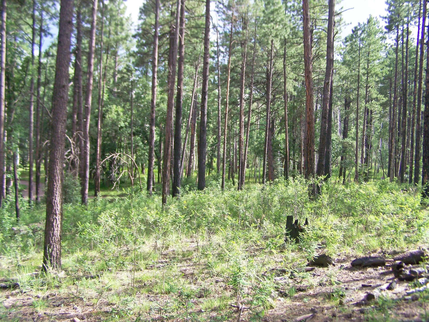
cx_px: 214
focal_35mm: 38
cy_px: 161
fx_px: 471
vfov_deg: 37.7
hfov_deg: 49.0
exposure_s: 1/200
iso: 64
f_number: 2.8
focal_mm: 6.3
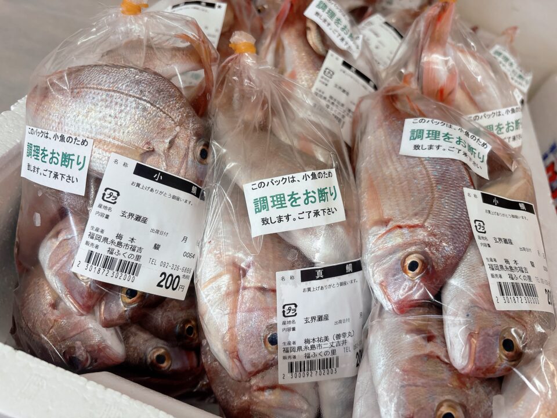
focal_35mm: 26
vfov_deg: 53.1
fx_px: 418
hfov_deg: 67.3
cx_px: 278
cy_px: 209
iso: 125
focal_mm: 5.96
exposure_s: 1/120
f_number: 1.6
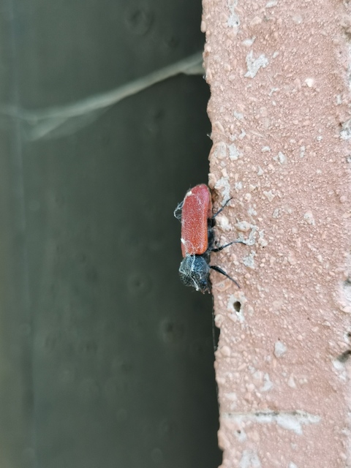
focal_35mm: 46
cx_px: 176
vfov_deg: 41.2
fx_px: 622
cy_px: 234
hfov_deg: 31.5
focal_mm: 4.75
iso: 125
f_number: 1.8
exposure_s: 1/100
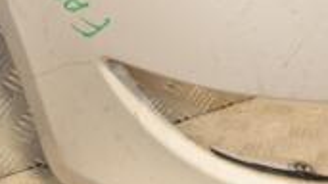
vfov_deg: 10.2
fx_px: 1007
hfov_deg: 17.8
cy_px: -54
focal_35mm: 116
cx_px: 372
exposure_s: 1/200
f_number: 6.3
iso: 800
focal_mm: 21
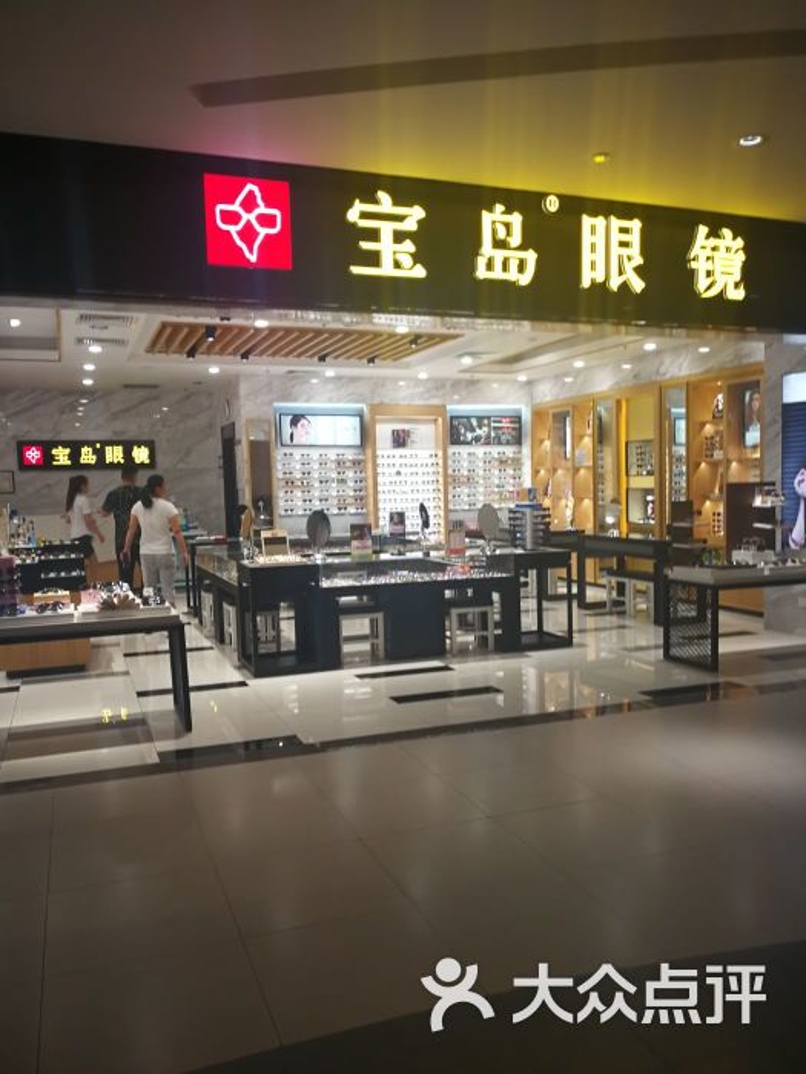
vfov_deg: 65.3
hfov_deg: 51.4
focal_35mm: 27
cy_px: 537
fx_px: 838
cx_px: 403
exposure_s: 1/100
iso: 125
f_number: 2.2
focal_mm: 3.95
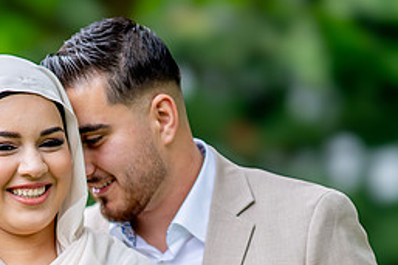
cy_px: 298
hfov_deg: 10.7
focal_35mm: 192
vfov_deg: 7.1
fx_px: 2121
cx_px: 43
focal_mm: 85
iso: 100
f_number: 1.4
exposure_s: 1/1600
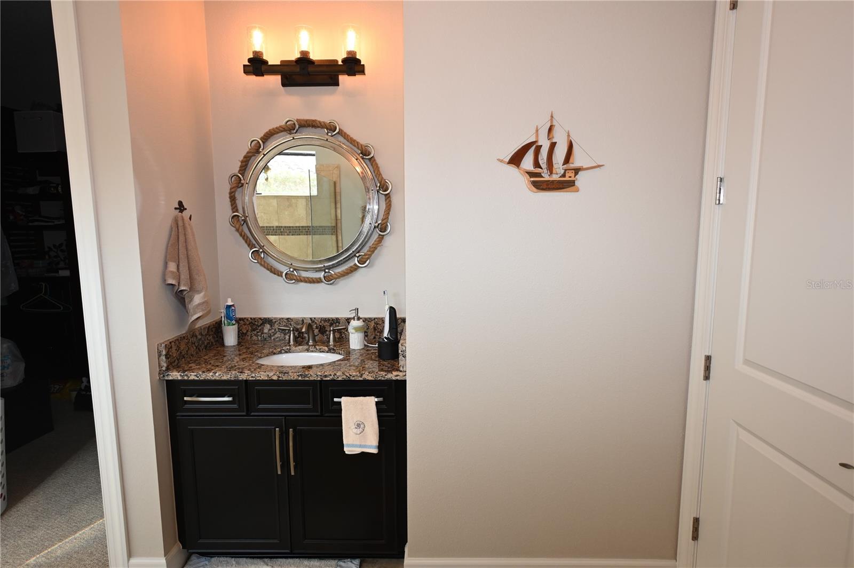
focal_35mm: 20
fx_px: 474
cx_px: 427
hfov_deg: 84.0
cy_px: 284
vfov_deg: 61.8
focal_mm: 13.5
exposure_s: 1/60
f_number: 4
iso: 280
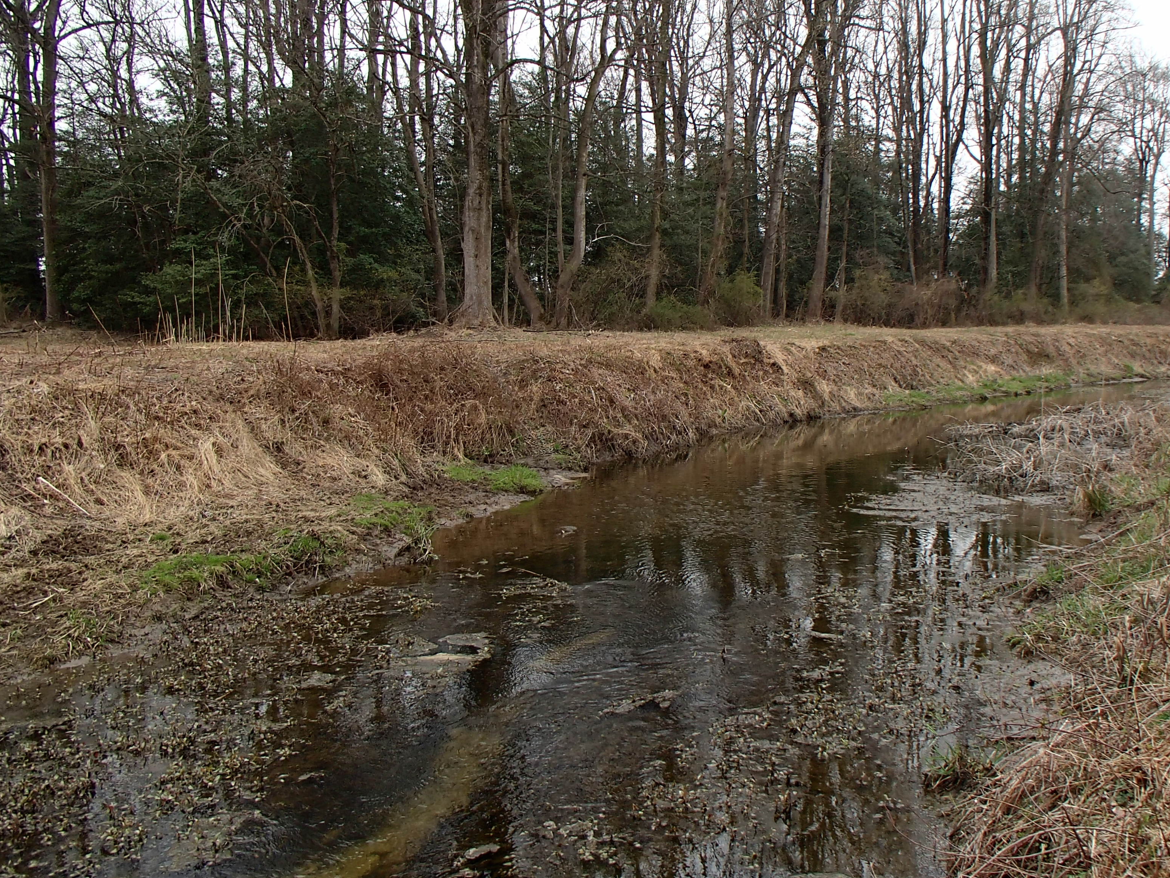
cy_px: 385
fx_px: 1217
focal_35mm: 36
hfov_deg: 50.9
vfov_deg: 39.6
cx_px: 721
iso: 100
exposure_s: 1/100
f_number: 3.9
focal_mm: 5
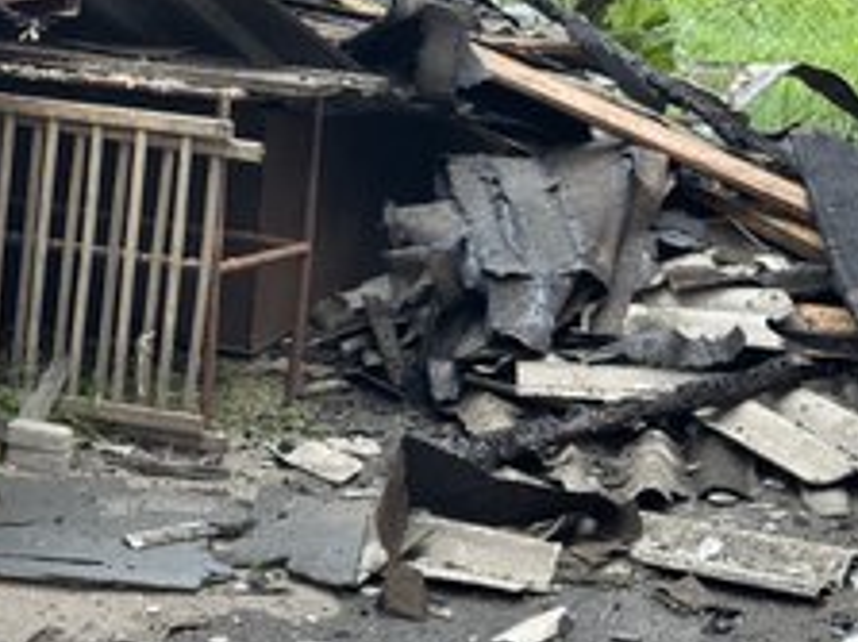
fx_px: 2130
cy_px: 200
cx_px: 419
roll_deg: -0.5
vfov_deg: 17.1
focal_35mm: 86
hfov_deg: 22.8
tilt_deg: -11.6
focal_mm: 6.76
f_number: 1.78
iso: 64
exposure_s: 1/289
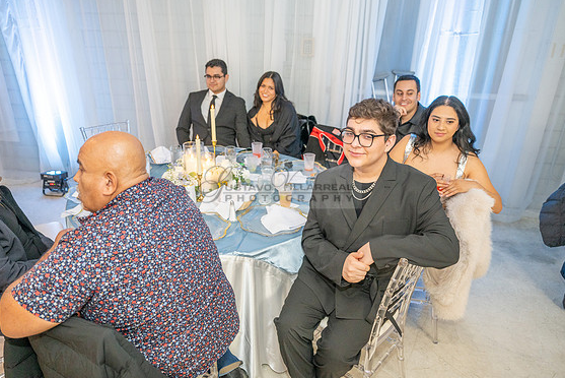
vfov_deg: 51.3
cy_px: 184
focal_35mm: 25
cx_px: 276
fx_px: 393
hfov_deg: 71.5
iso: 1000
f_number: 2.8
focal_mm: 24
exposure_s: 1/160
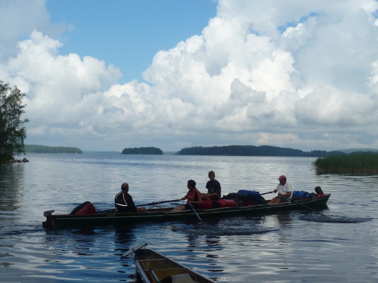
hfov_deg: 36.8
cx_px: 189
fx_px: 568
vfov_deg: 28.0
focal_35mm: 52
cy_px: 142
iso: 100
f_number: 5.6
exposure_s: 1/640
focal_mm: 8.5
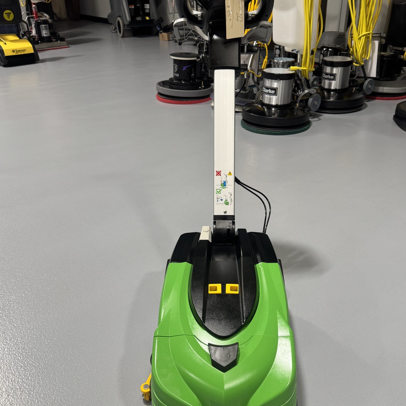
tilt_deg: -30.7
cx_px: 220
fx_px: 451
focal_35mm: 34
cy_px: 232
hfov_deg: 48.4
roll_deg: +1.4
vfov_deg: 48.3
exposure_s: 1/120
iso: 125
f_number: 1.78
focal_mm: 6.76
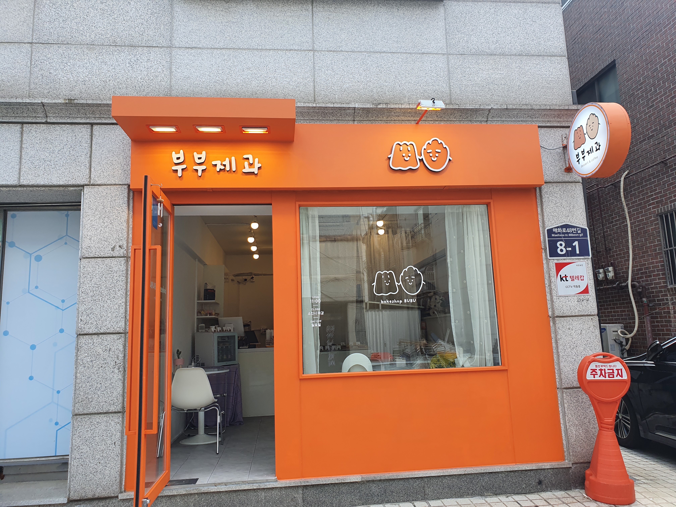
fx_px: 508
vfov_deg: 53.1
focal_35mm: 26
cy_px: 254
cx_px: 338
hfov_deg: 67.3
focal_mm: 4.32
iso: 50
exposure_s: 1/550
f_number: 2.4
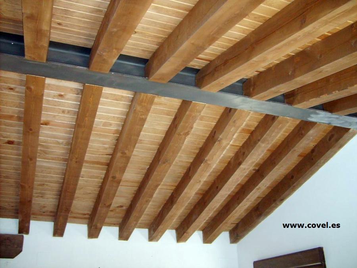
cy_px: 134
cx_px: 178
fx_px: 361
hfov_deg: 52.6
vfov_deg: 40.7
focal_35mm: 35
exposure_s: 1/45
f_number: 2.8
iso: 240
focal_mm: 5.8
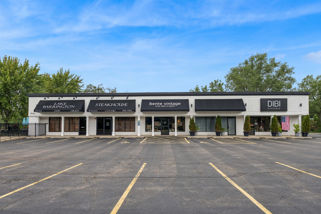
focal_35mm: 20
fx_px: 178
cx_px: 160
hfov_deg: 84.0
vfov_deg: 61.9
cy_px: 107
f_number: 8
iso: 200
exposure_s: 1/100
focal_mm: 20
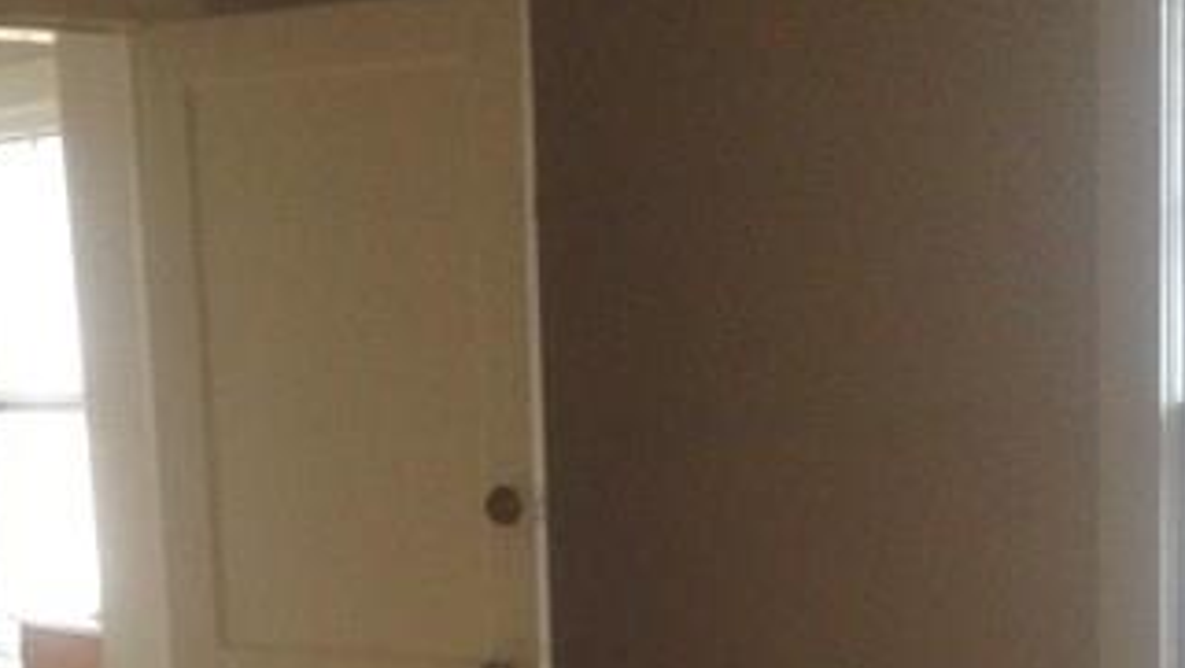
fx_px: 2389
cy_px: 638
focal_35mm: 76
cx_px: 509
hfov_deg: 27.8
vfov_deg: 15.7
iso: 640
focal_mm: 4.28
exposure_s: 1/15
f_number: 2.4
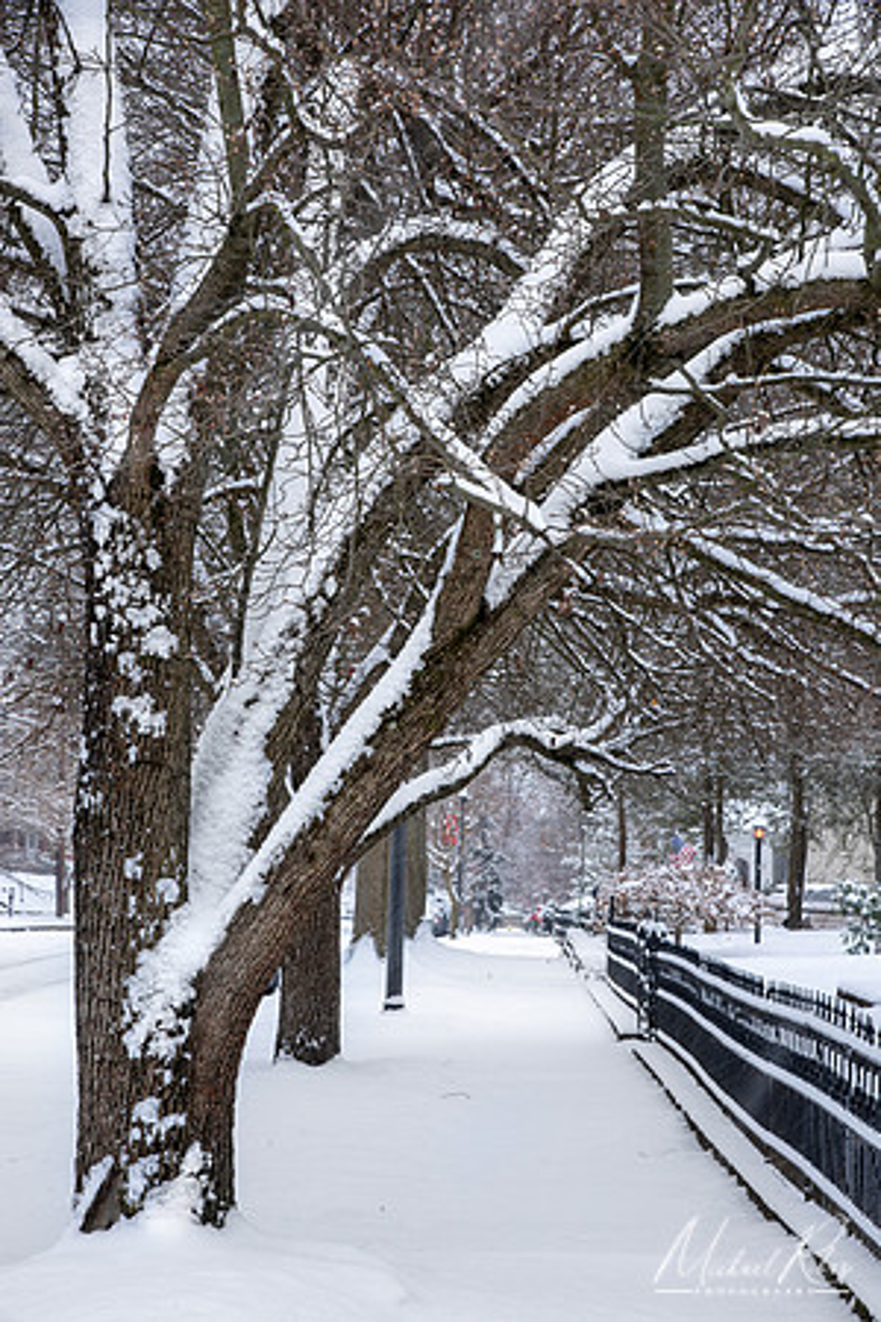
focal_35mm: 78
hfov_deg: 17.5
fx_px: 2863
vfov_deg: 26.0
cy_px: 661
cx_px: 440
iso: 100
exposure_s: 1/4
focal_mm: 78
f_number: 13
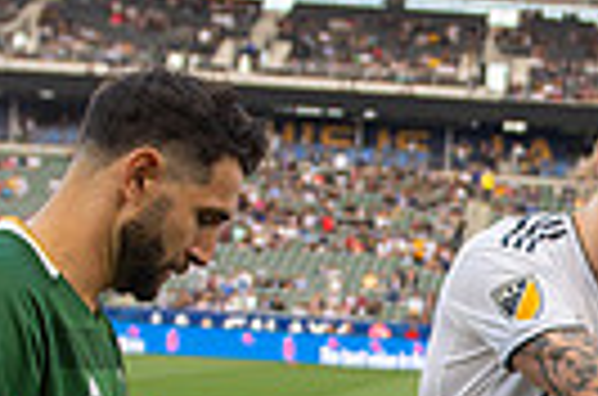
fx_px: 1740
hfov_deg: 18.8
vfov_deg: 12.8
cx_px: 643
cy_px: 398
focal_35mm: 105
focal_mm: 24
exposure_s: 1/1000
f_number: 2.8
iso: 400
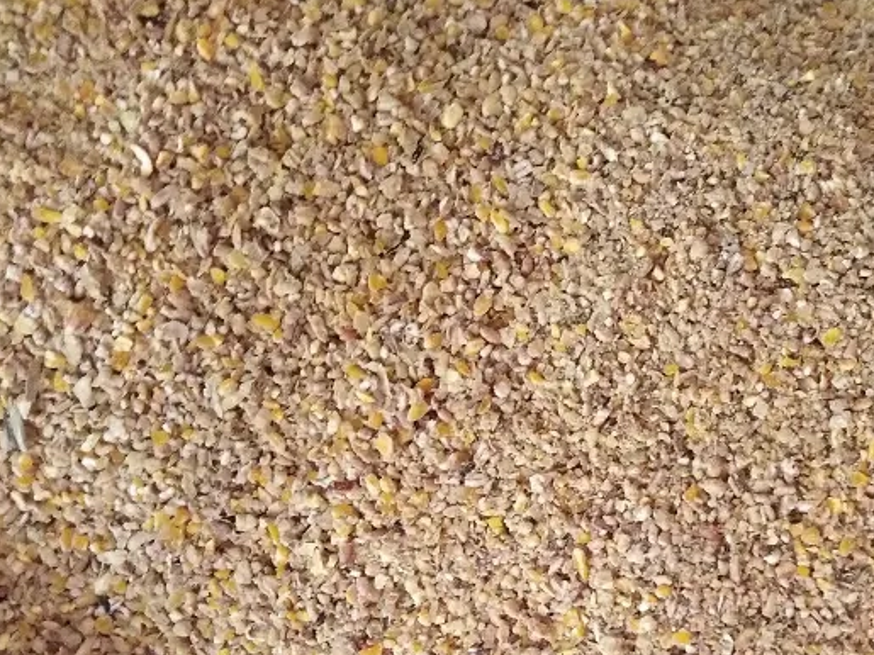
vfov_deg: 33.4
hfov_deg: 43.5
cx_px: 645
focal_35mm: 42
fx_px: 1060
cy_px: 514
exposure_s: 1/20
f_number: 2.2
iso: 652
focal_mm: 3.46
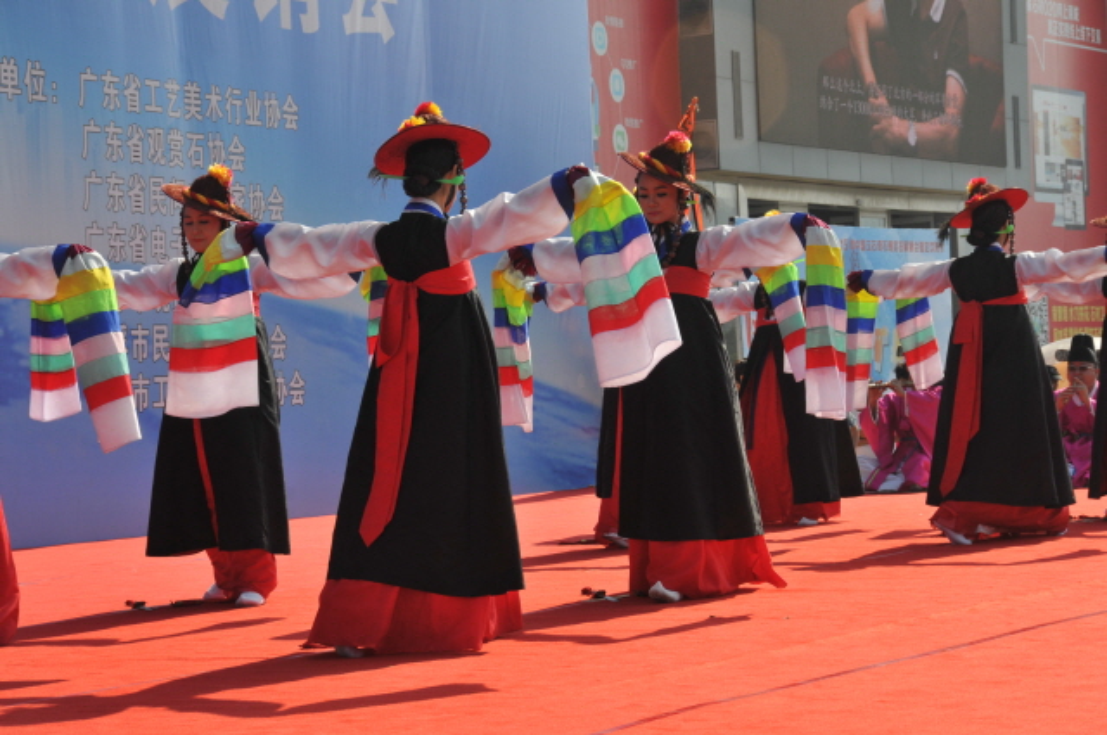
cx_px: 554
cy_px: 368
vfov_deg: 13.0
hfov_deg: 19.5
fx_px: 3225
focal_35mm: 105
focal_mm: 70
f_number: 11
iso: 200
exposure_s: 1/320
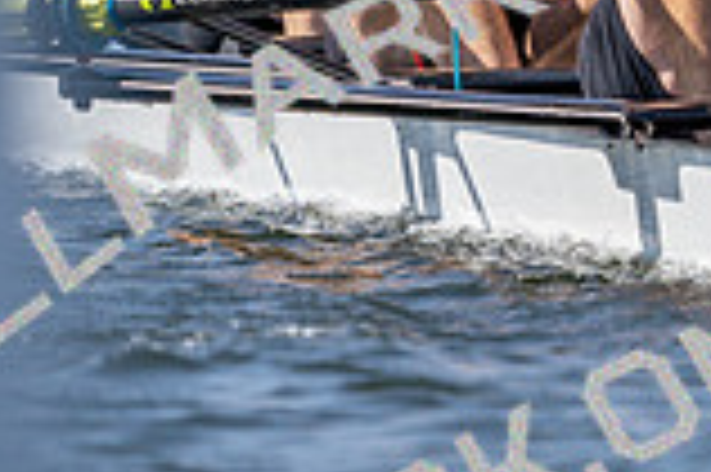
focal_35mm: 1469
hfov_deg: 1.4
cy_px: -232
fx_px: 28982
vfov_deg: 0.9
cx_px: 716
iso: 320
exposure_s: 1/2000
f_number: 6.3
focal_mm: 400
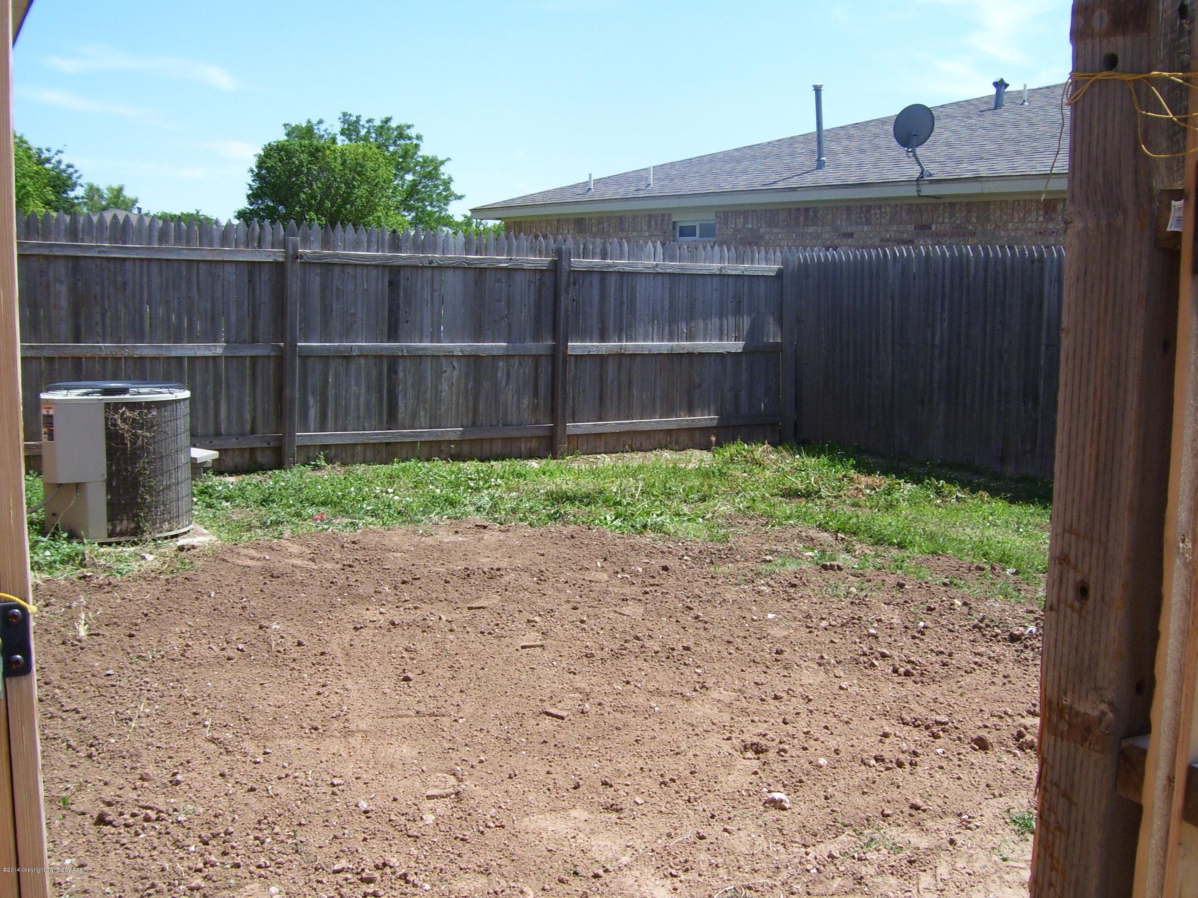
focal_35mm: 37
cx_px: 599
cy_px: 449
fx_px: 1281
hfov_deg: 50.1
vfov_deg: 38.7
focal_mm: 6
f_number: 4.8
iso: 80
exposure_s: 1/350
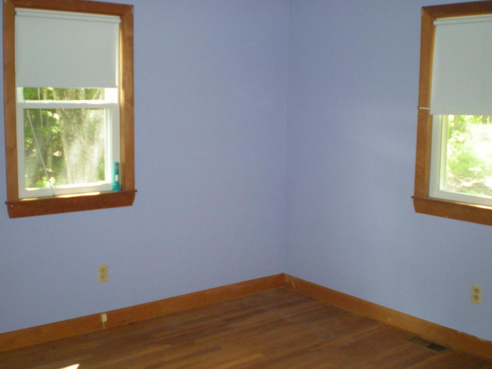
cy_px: 184
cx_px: 246
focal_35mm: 38
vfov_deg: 37.7
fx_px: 540
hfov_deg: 49.0
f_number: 3.1
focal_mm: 6.3
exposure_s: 1/60
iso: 377
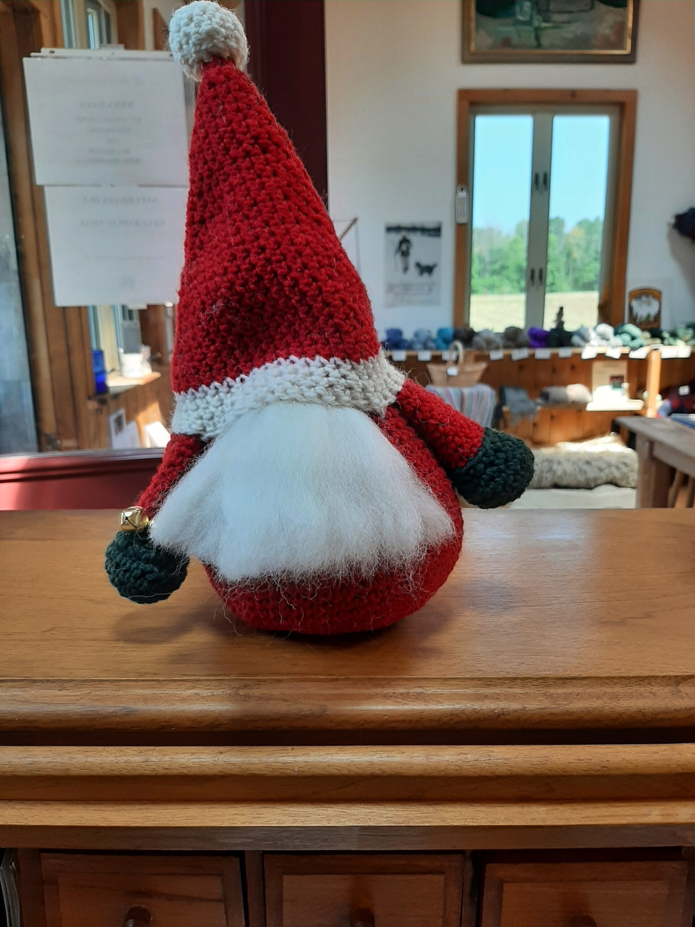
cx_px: 348
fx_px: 696
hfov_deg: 53.1
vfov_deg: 67.3
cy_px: 464
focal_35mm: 26
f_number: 1.7
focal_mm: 3.93
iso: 40
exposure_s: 1/123
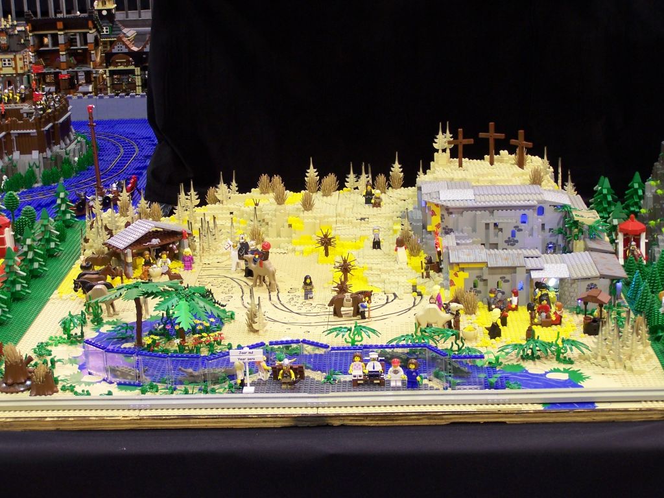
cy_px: 249
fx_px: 1285
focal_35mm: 67
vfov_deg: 21.9
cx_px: 332
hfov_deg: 29.0
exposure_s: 1/3
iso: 80
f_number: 3.2
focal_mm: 11.1
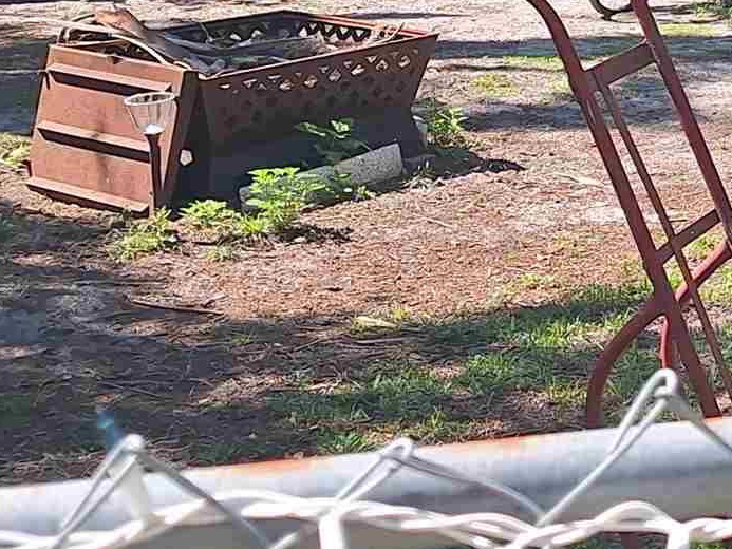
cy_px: -147
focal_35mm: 102
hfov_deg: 18.2
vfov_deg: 14.0
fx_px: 2157
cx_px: 908
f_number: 1.8
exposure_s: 1/1342
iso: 40
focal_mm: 5.54
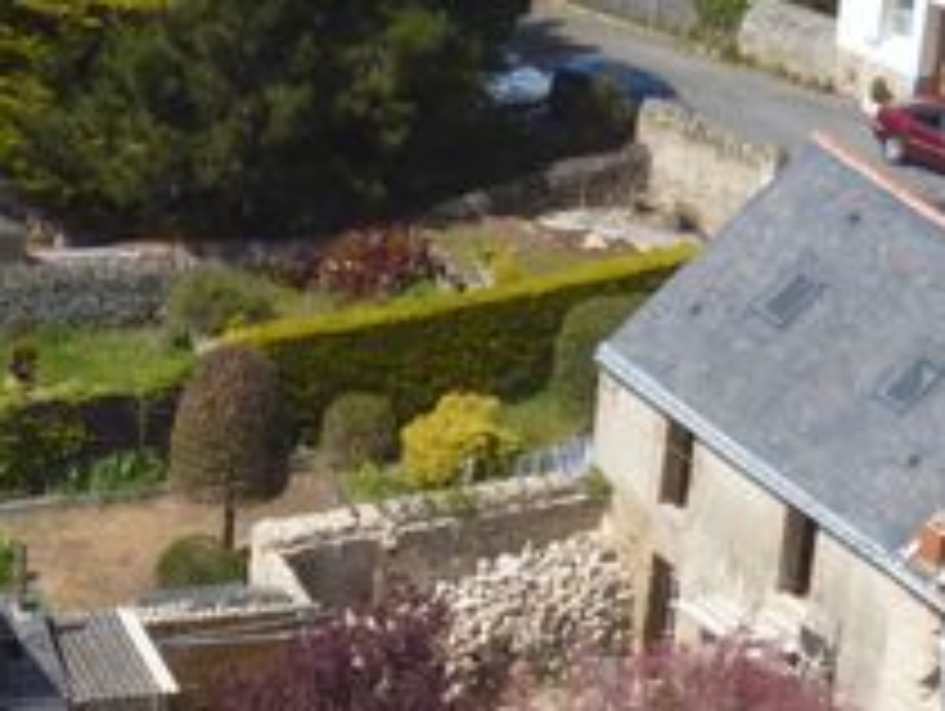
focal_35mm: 200
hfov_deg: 9.8
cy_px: 940
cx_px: 81
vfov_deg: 7.4
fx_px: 5466
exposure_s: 1/400
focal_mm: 12.5
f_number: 5
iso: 100
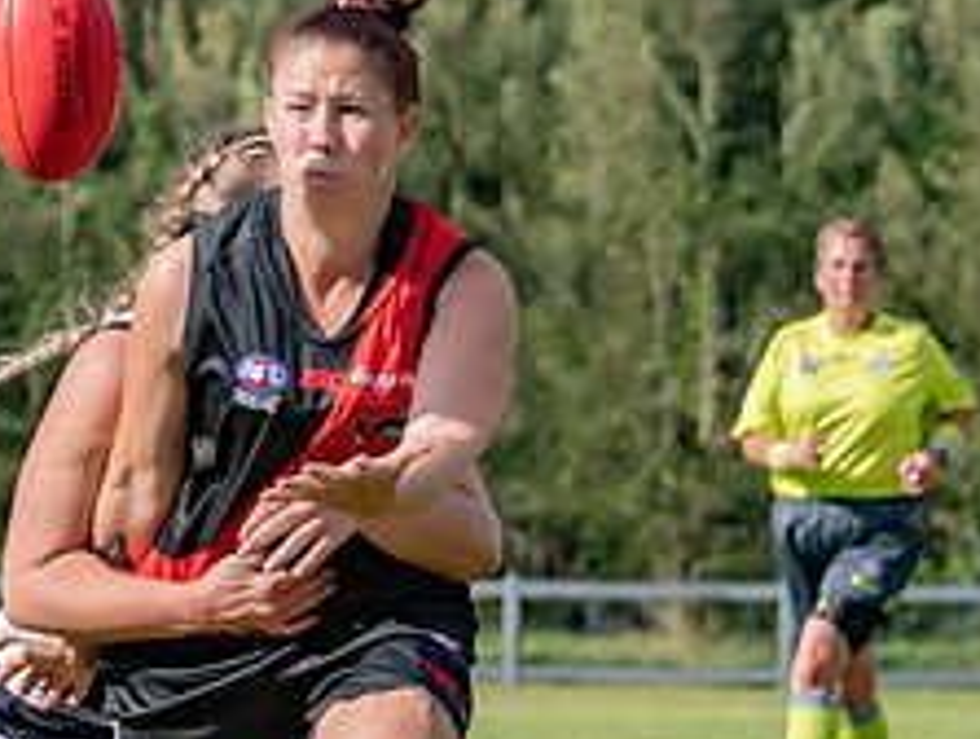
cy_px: 619
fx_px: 18091
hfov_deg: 3.1
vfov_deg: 2.3
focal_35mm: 638
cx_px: 213
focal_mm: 155
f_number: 6.3
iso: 800
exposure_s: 1/3200
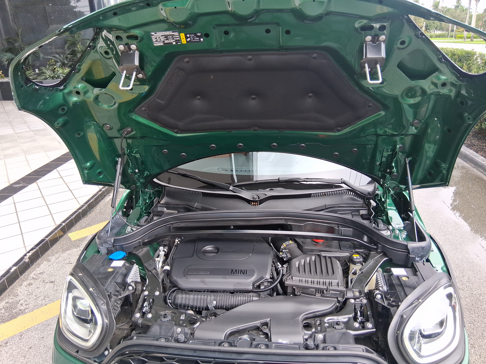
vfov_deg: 53.1
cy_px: 182
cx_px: 243
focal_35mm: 26
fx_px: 365
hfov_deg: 67.3
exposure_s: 1/100
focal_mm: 3.98
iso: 25
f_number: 1.8
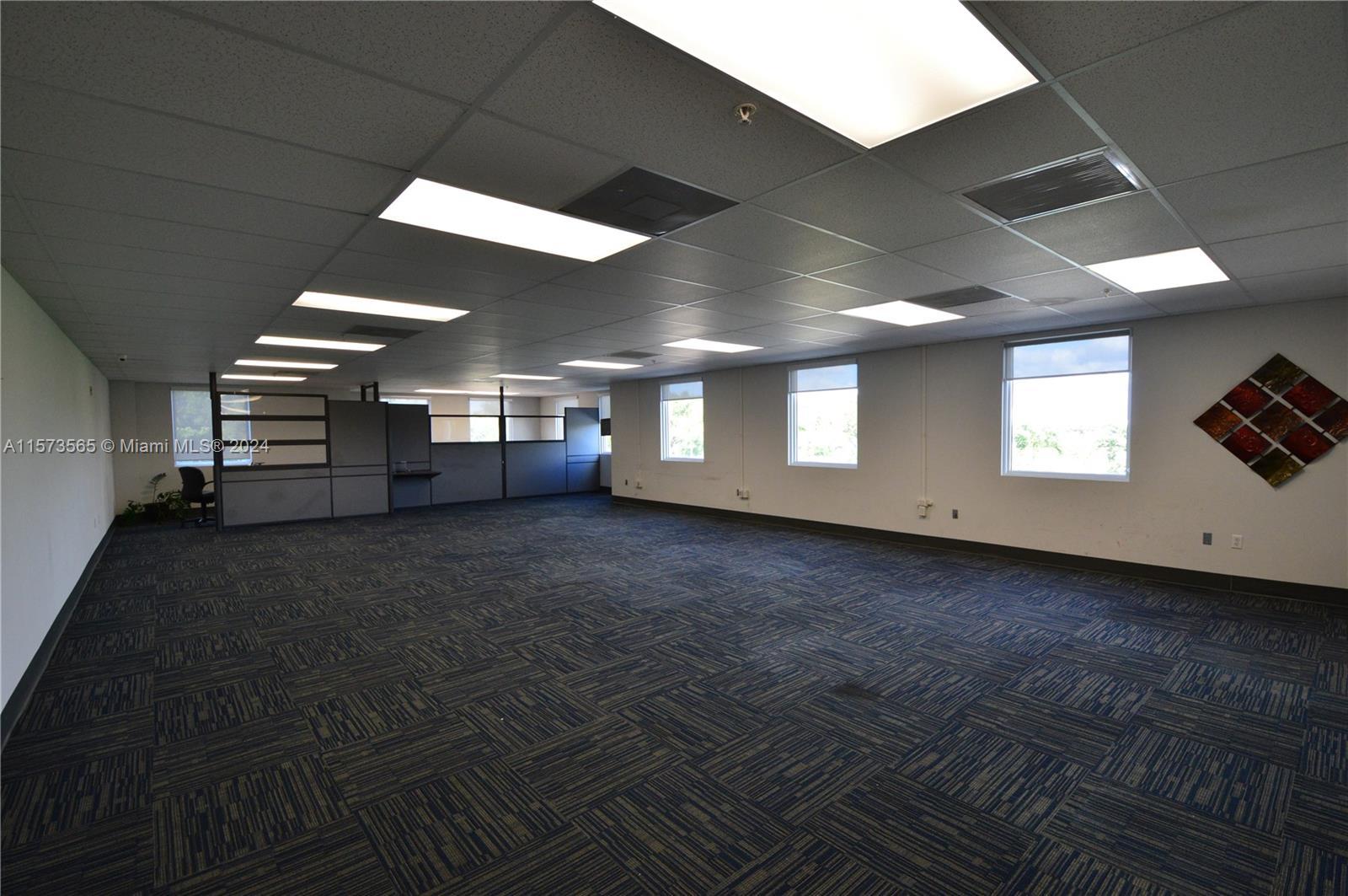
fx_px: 561
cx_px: 674
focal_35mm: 15
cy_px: 448
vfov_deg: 77.2
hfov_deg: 100.5
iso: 800
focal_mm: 10
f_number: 7.1
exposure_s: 1/60
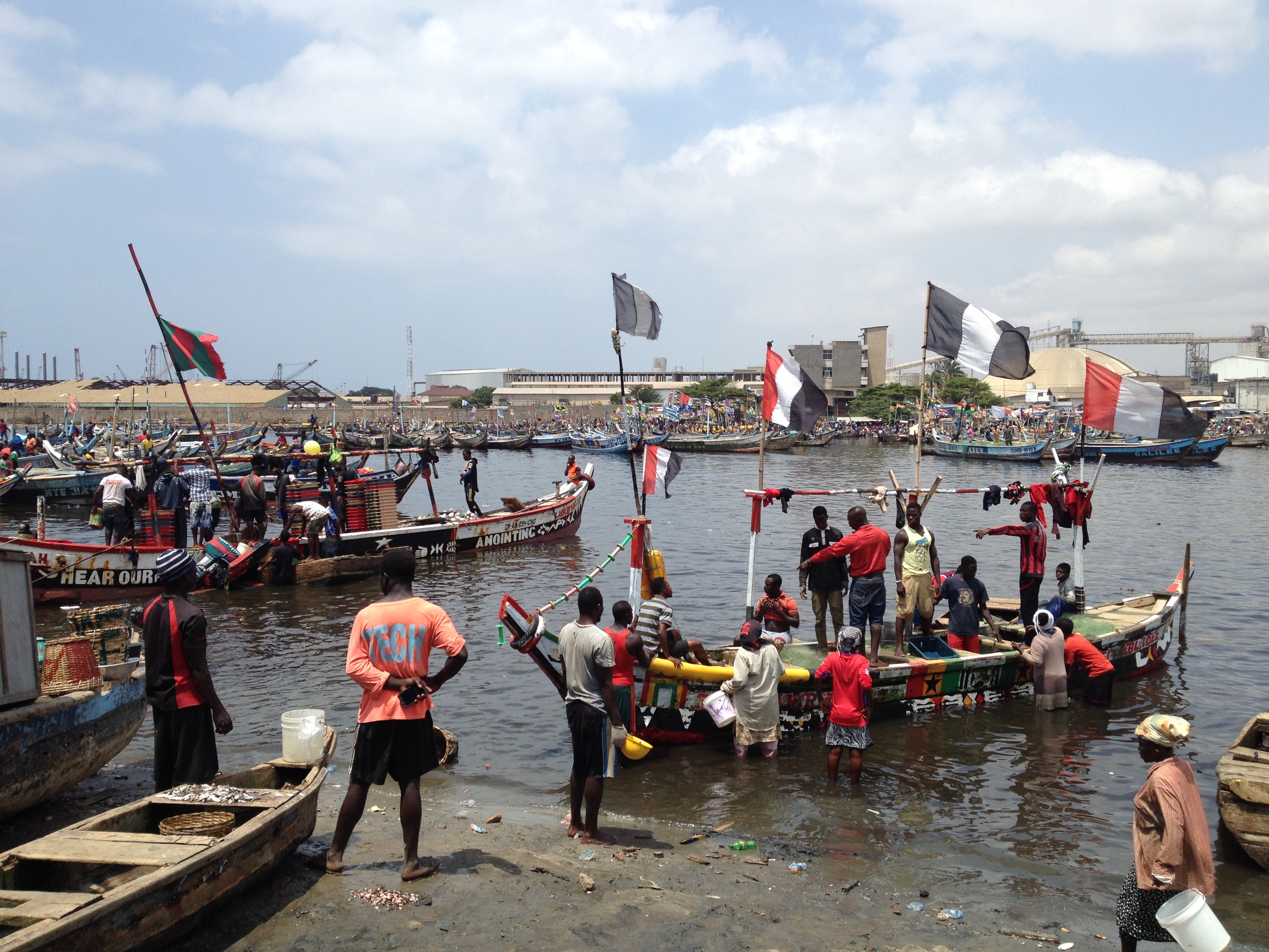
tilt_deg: -4.2
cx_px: 634
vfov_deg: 40.7
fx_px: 1283
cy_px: 476
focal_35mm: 35
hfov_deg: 52.6
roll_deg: -1.4
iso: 50
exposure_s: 1/1783
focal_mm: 4.28
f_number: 2.4
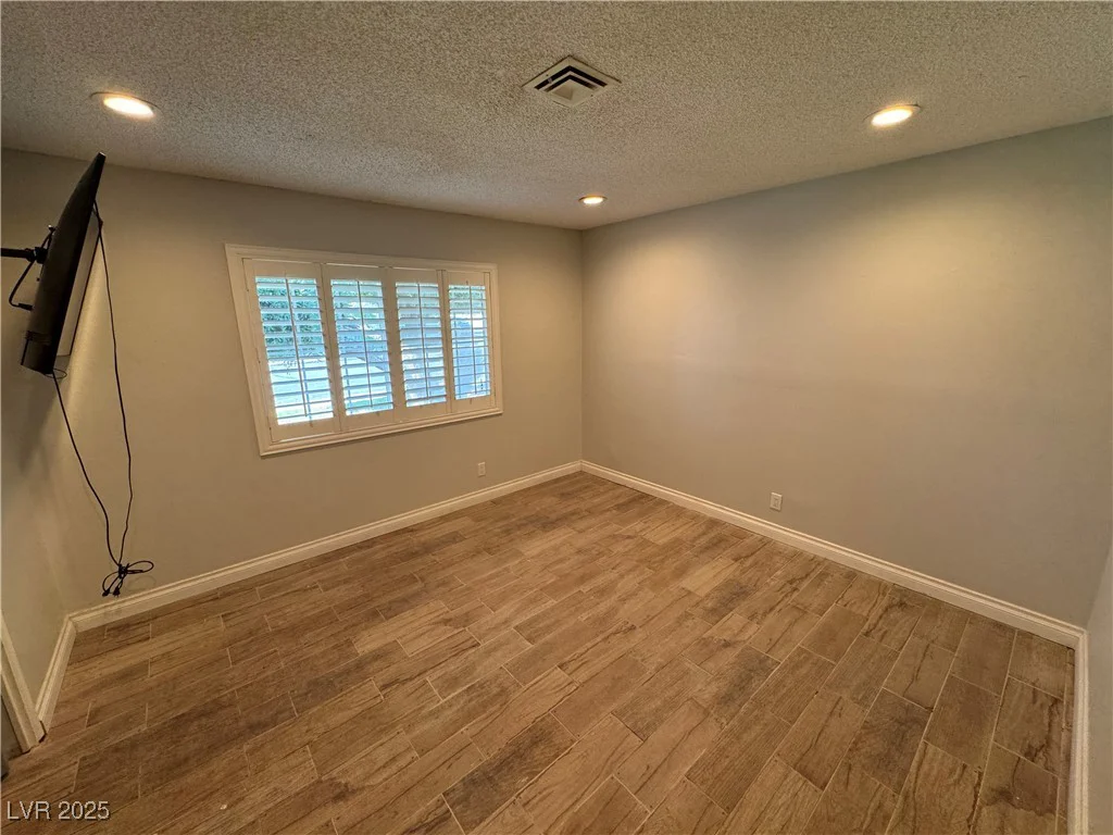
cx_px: 556
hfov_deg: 102.1
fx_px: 450
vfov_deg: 85.7
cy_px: 418
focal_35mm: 14
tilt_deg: -13.4
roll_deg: +0.6
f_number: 2.2
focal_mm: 2.22
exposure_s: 1/120
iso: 250
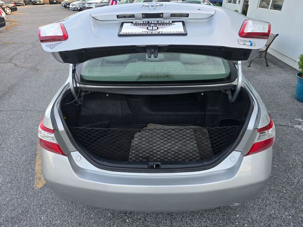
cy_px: 114
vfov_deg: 58.9
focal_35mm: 23
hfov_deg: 73.9
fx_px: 201
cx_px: 152
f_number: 1.7
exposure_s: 1/180
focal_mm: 6.3
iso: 40
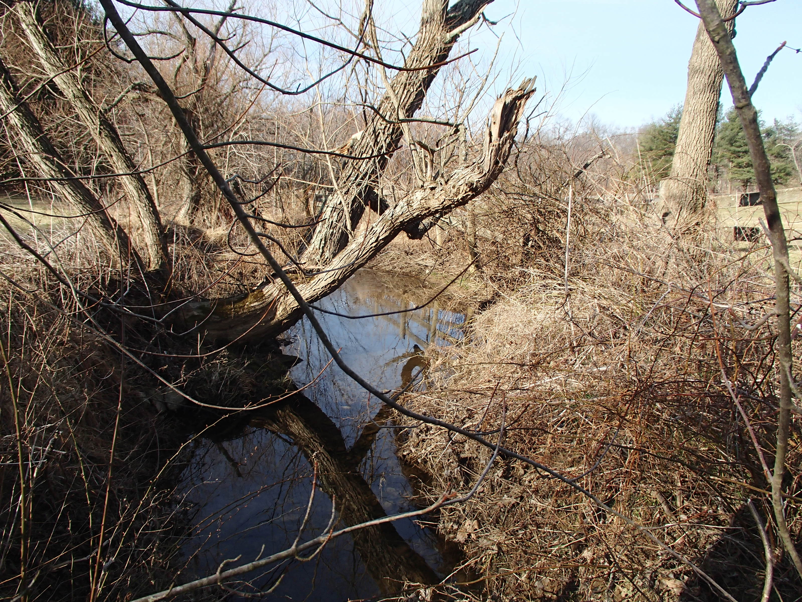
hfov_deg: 63.4
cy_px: 301
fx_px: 649
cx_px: 401
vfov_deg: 49.7
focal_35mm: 28
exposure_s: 1/400
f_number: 3.9
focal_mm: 5
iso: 100
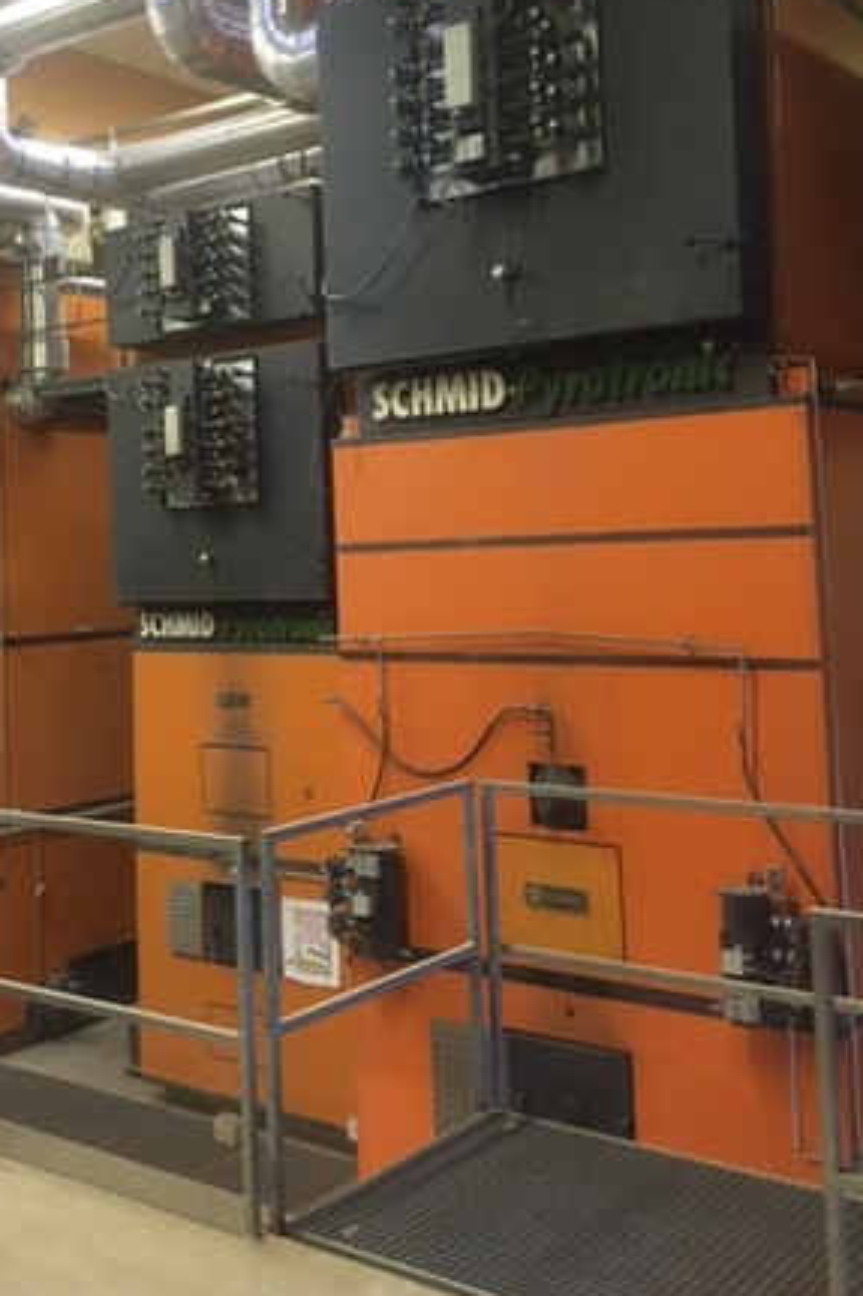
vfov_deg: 46.0
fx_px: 1511
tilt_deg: +3.9
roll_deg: +1.9
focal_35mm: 42
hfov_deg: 31.7
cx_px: 313
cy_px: 475
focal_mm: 4.15
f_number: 2.2
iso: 200
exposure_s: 1/17
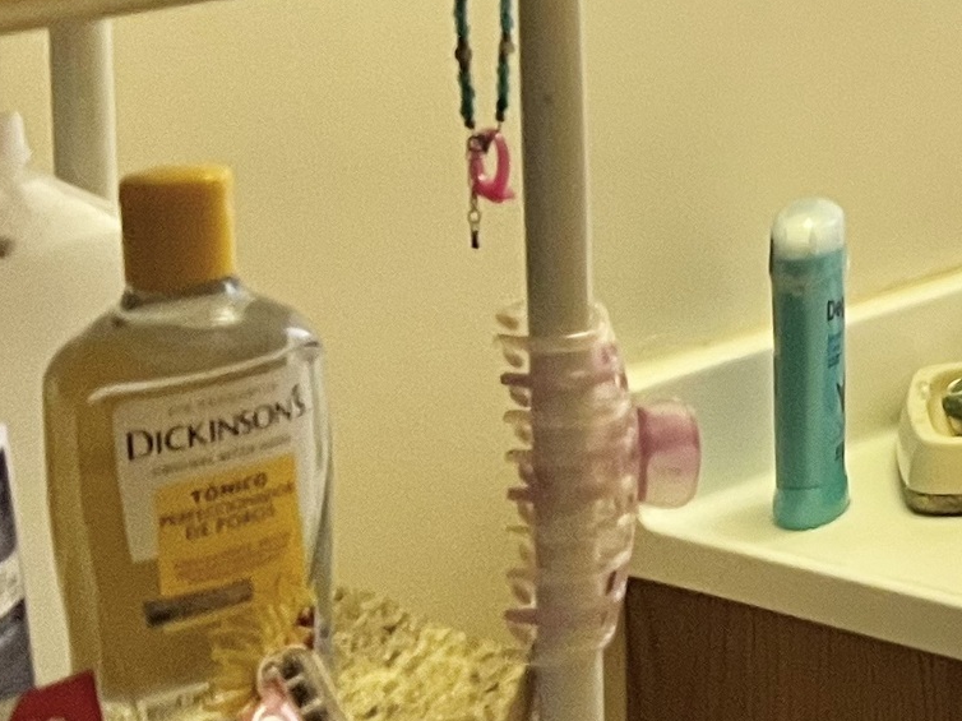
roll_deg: +0.1
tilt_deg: -6.1
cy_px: -242
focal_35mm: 106
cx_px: 1799
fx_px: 2945
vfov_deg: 13.4
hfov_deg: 15.6
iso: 250
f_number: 1.5
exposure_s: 1/60
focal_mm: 5.7
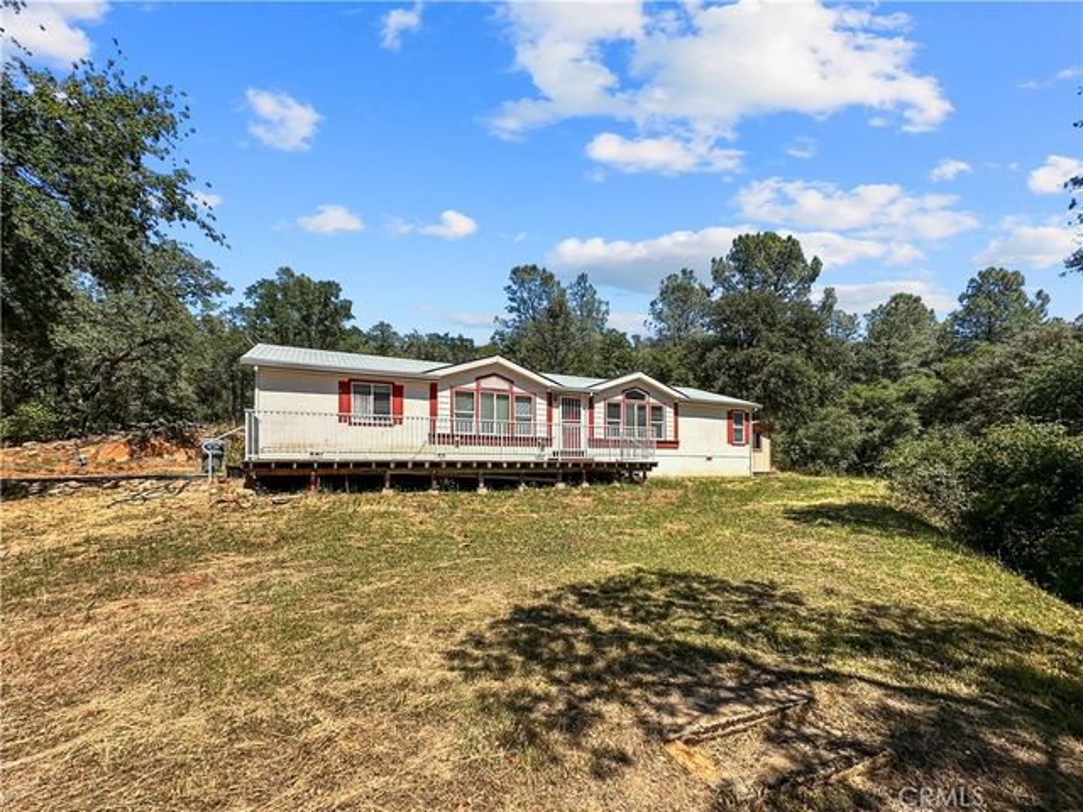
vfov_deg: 85.7
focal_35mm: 14
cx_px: 542
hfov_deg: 102.1
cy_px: 406
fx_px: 438
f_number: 2.2
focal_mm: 2.22
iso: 50
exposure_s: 1/2300
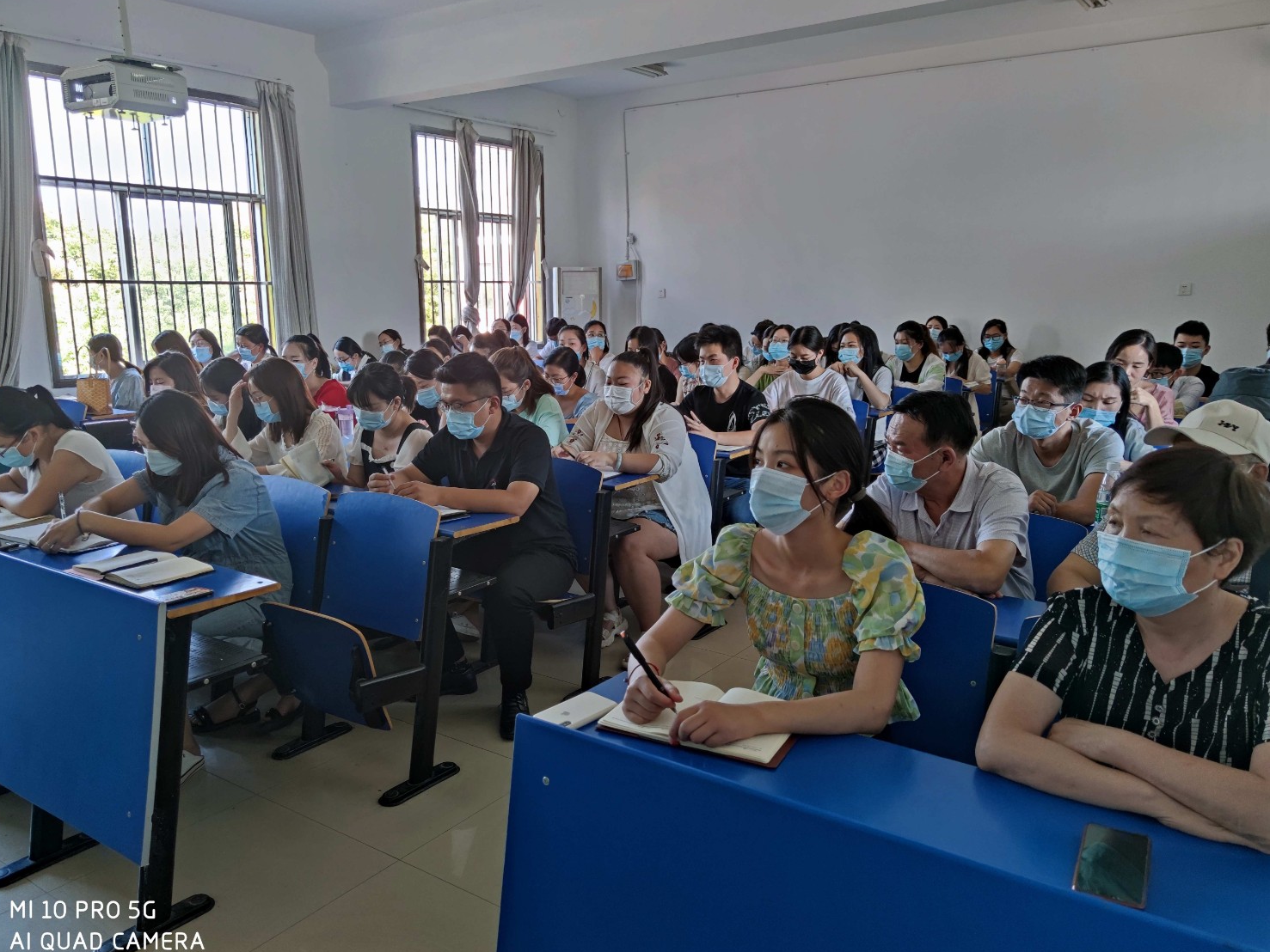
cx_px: 584
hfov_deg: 67.2
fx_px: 954
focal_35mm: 26
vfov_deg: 53.1
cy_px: 480
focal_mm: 6.72
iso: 400
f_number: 1.69
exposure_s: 1/68
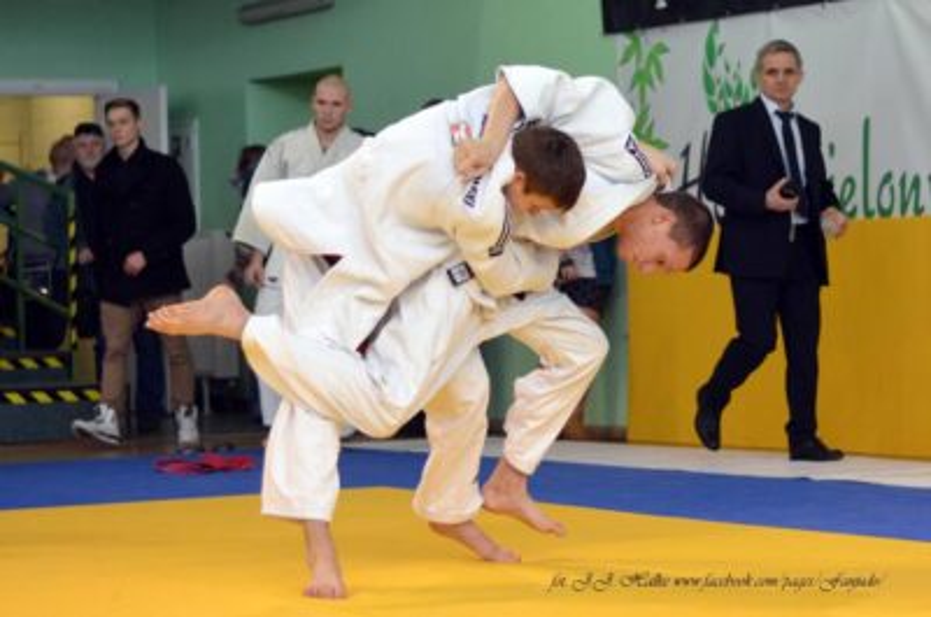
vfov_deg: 18.1
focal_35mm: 75
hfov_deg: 27.0
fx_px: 1936
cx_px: 466
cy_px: 308
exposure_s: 1/1000
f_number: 2.2
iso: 1000
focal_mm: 50
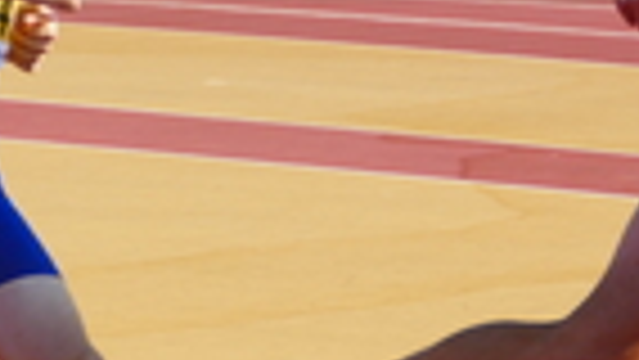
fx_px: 8255
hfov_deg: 4.4
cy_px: 117
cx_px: 688
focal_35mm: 487
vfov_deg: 2.5
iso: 125
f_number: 3.9
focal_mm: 44.41
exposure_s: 1/1000
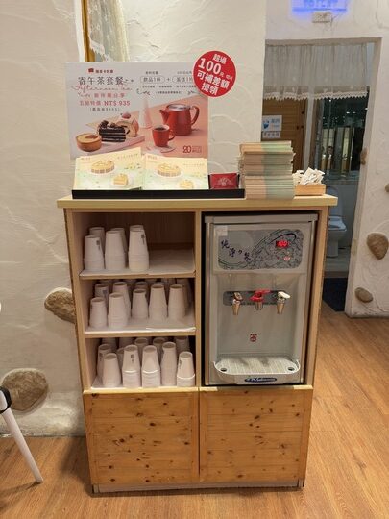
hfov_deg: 56.8
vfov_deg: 71.6
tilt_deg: -14.5
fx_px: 360
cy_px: 260
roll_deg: +0.6
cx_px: 194
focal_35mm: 24
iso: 200
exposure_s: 1/120
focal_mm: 6.76
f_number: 1.78
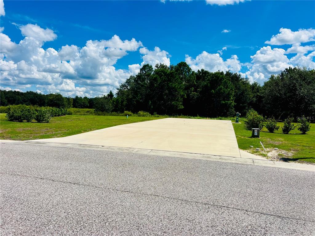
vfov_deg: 53.1
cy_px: 118
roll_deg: -1.6
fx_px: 237
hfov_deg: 67.3
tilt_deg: -1.8
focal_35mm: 26
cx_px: 158
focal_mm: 5.7
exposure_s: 1/8696
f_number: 1.5
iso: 50
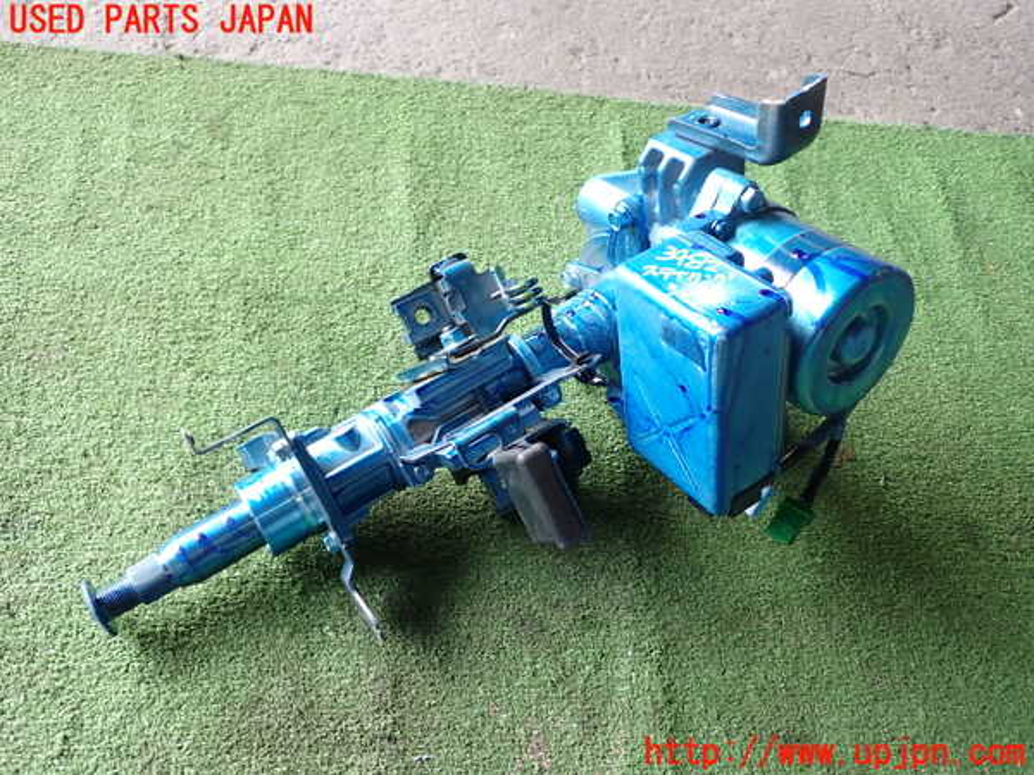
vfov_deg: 46.8
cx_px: 517
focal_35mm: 30
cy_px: 388
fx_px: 896
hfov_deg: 60.0
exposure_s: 1/60
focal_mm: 5.4
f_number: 2.3
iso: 100
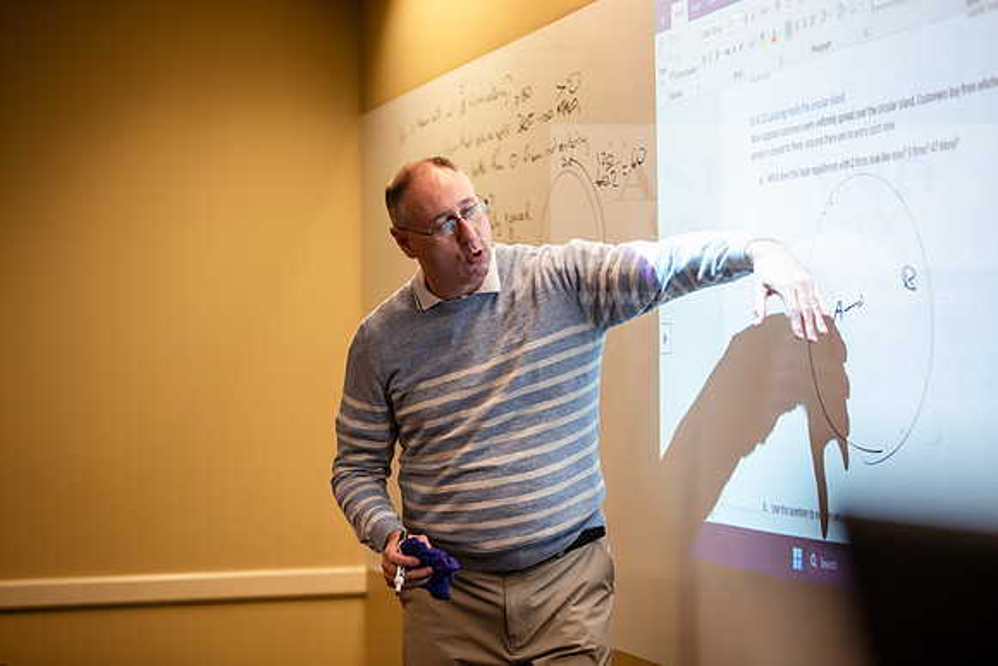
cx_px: 499
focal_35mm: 80
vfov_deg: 17.1
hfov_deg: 25.4
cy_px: 333
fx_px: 2218
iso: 1250
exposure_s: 1/200
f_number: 3.2
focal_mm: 80
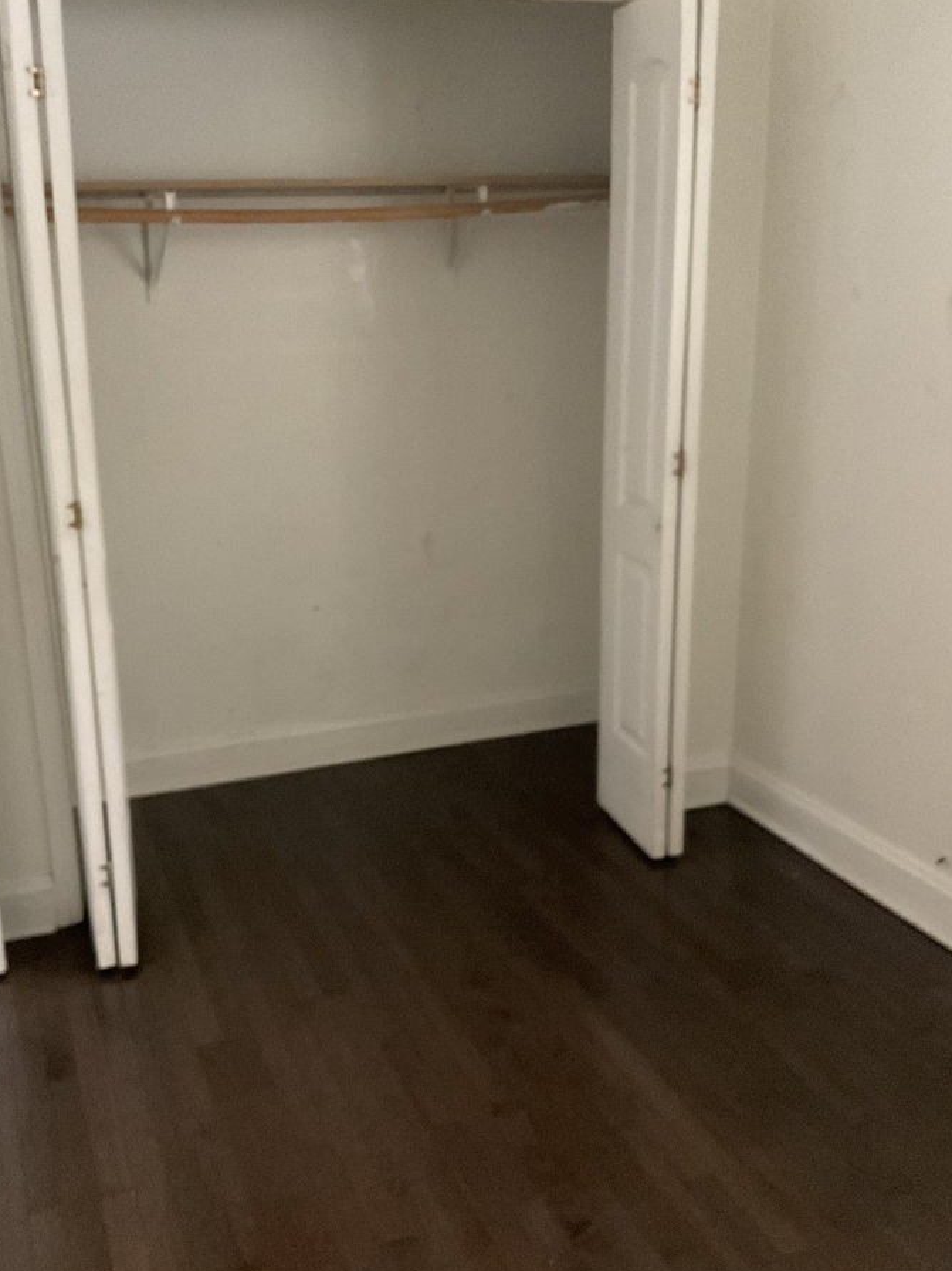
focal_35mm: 35
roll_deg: +2.0
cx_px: 428
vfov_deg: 52.6
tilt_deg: -17.7
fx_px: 1284
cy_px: 670
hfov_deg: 40.6
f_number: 1.8
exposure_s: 1/30
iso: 500
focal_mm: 3
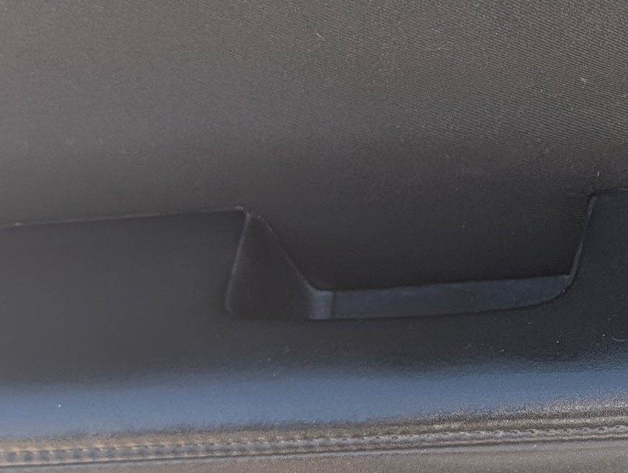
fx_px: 2035
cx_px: 857
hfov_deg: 16.4
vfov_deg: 13.3
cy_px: 212
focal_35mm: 112
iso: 18
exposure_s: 1/929
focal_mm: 6.9
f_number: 1.68
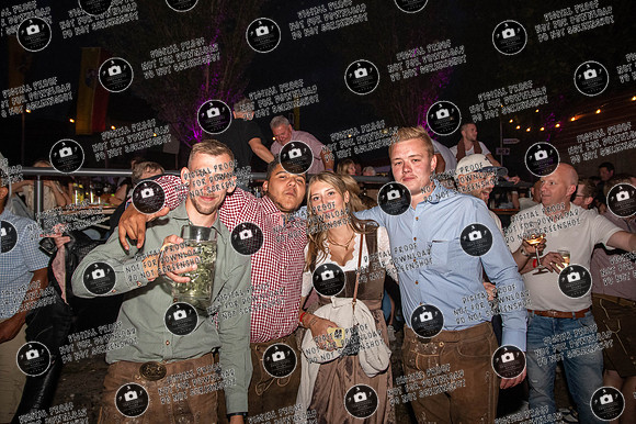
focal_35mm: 25
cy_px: 212
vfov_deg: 51.2
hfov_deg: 71.5
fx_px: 441
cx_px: 318
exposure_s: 1/640
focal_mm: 17
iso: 1000
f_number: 3.5
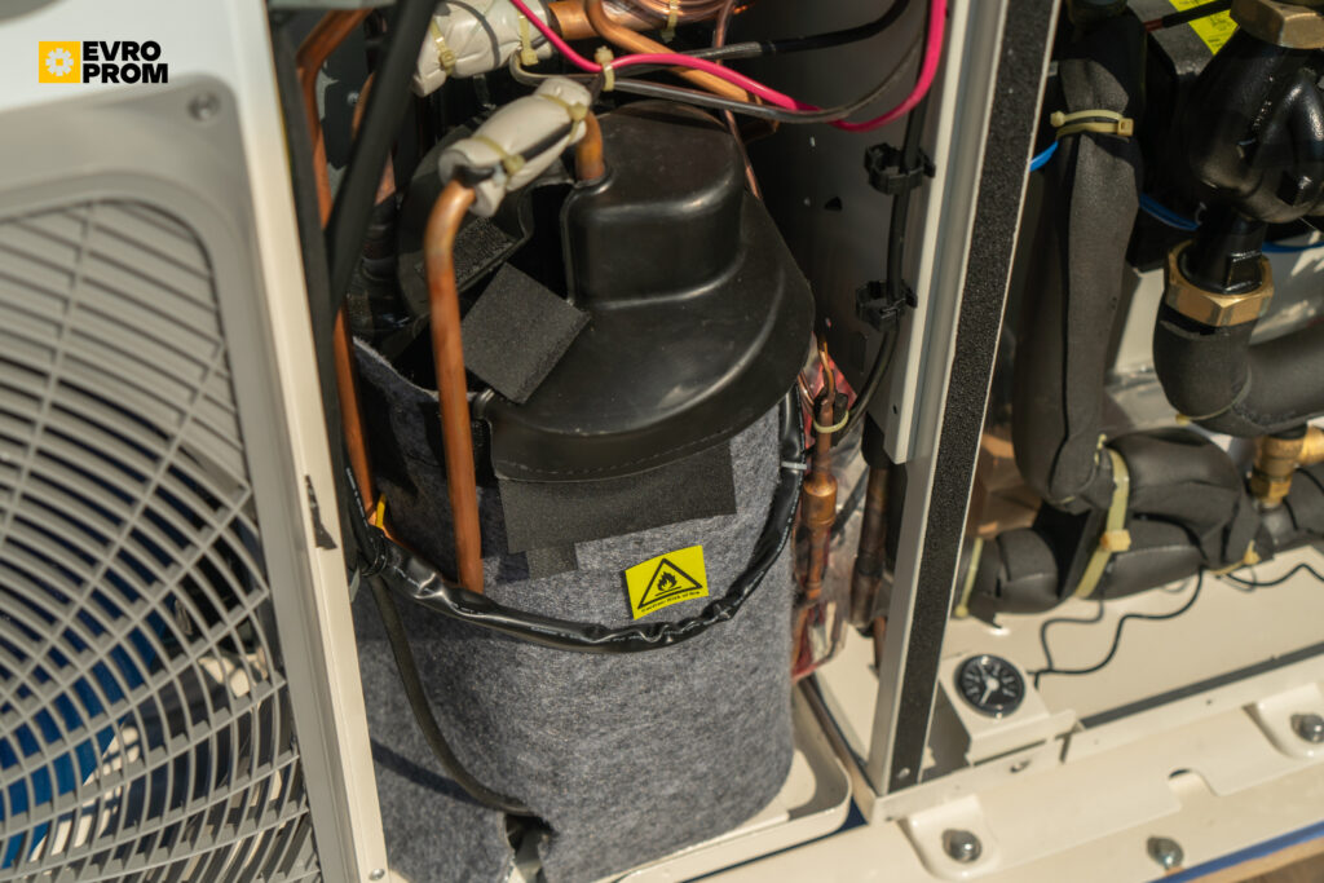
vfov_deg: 28.7
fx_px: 1729
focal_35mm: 47
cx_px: 662
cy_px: 442
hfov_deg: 41.9
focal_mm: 47
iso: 100
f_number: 4
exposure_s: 1/125
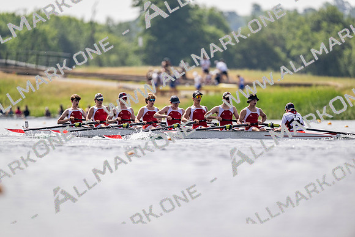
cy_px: 118
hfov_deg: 3.4
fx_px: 5918
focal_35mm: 600
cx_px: 178
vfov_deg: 2.3
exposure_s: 1/2500
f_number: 4
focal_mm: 600
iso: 125
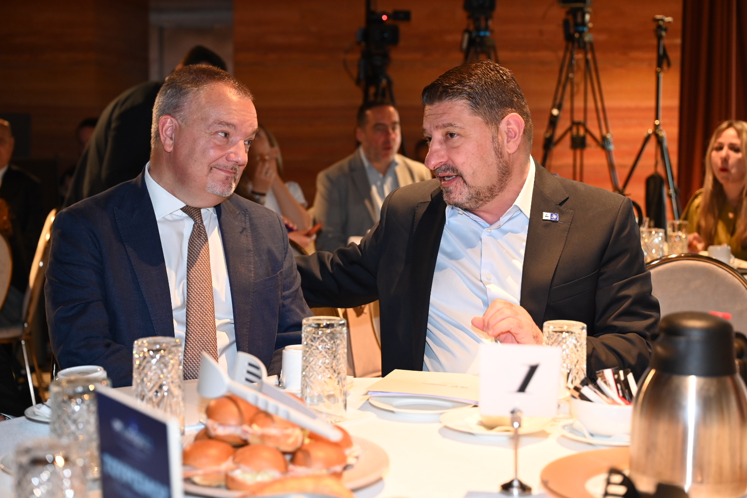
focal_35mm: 56
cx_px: 374
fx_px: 1162
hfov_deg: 35.6
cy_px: 249
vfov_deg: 24.2
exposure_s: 1/60
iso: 1600
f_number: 4
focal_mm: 56
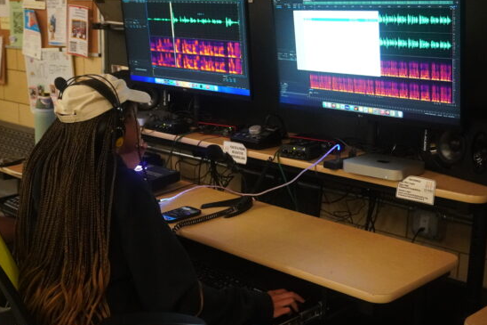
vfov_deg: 25.2
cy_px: 155
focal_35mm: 54
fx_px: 726
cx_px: 172
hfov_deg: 36.8
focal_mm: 27
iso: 6400
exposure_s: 1/60
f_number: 4.5
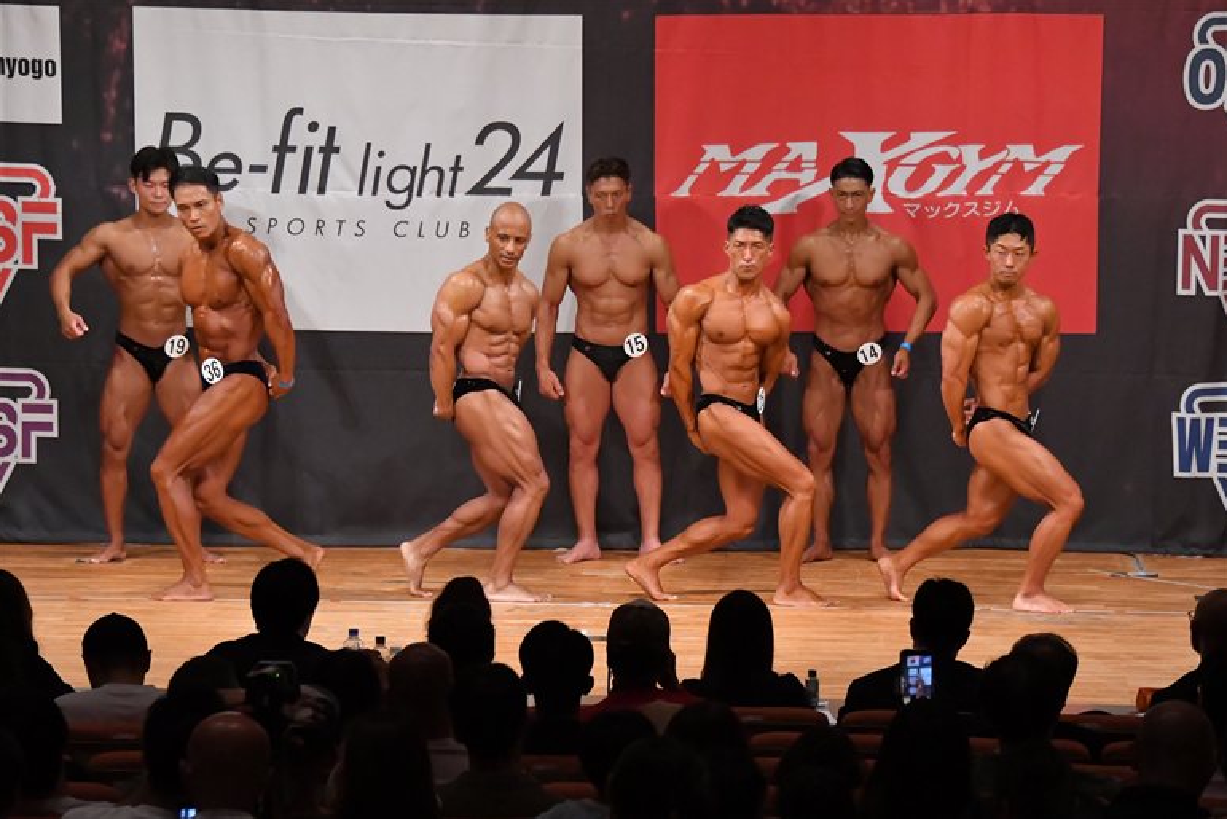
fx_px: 5967
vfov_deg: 7.9
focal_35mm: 175
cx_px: 616
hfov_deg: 11.7
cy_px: 410
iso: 7200
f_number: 5.6
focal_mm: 116
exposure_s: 1/400
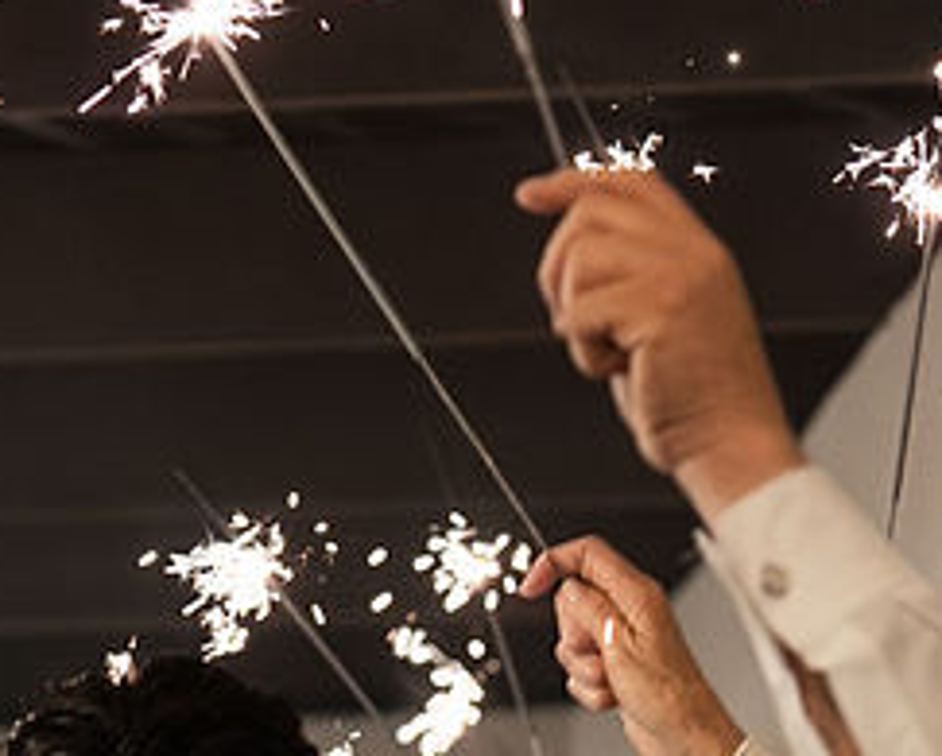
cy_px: 1277
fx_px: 8960
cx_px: -213
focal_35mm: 321
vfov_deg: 4.8
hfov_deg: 6.0
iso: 2500
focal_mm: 52
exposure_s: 1/160
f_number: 2.8
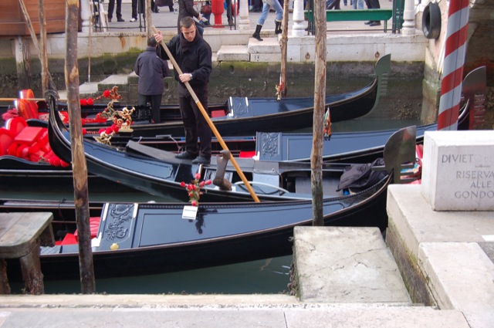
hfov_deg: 42.4
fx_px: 637
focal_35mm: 46
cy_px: 164
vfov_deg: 28.9
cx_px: 247
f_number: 5
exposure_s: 1/100
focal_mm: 31
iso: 400
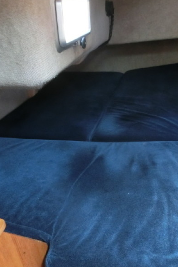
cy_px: 134
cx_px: 78
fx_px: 252
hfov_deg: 38.9
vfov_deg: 55.8
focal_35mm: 34
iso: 800
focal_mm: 4.24
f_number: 3
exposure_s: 1/25
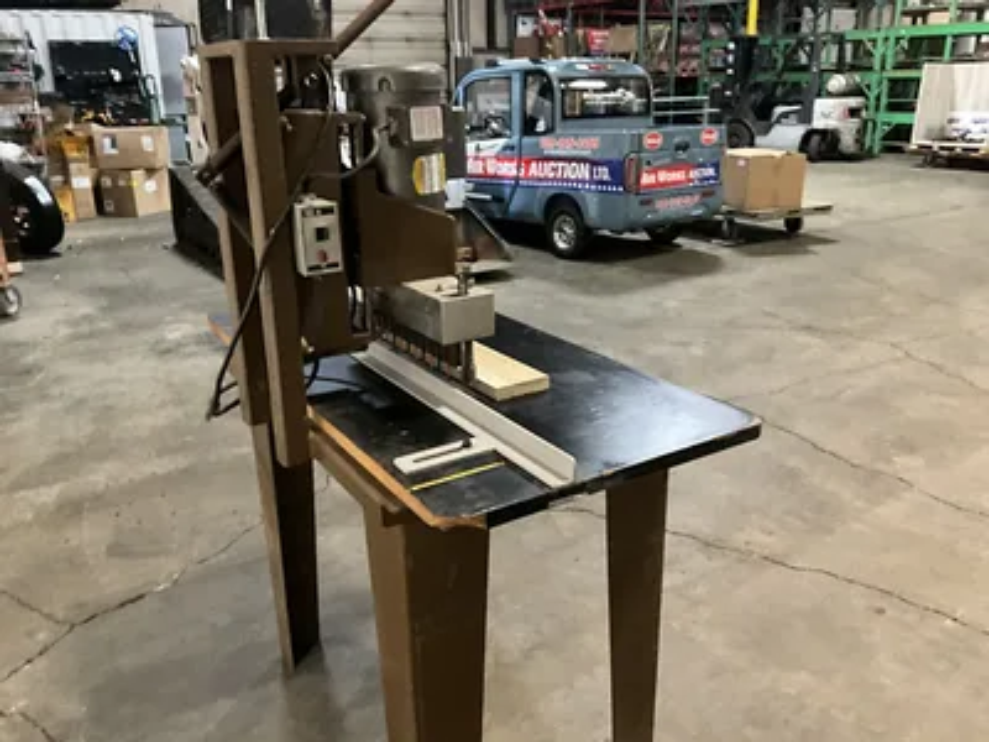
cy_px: 371
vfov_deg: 48.2
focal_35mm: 29
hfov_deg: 61.7
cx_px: 494
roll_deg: +3.1
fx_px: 829
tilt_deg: -20.1
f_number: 1.8
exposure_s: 1/30
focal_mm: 3
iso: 500
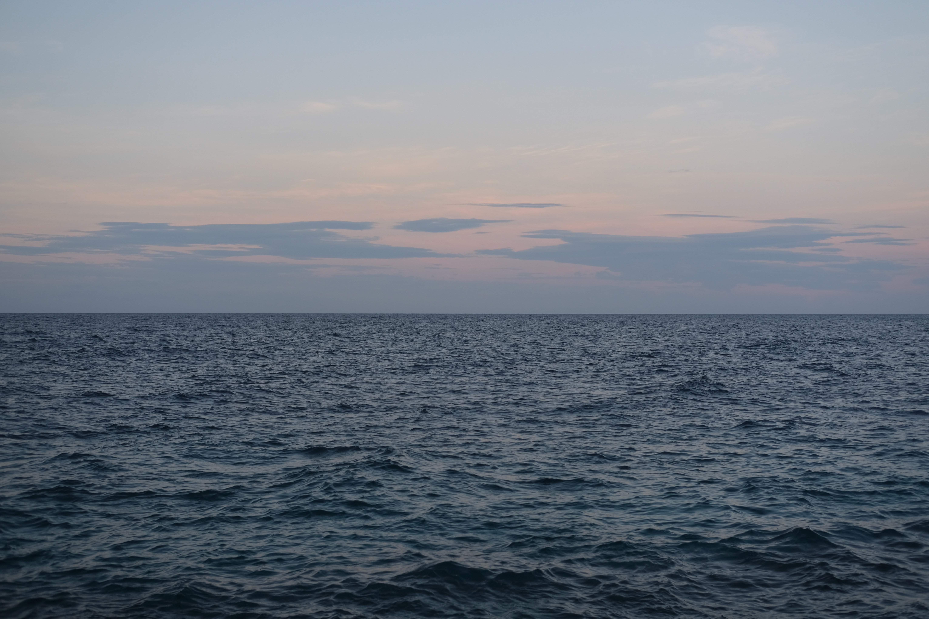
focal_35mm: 53
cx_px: 464
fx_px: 1368
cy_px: 310
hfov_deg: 37.5
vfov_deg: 25.5
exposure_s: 1/180
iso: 160
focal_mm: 35
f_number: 3.2
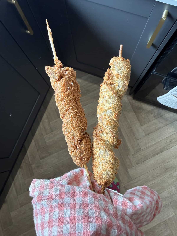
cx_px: 88
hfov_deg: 56.8
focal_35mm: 24
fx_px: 164
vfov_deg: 71.6
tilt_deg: -75.8
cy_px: 118
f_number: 2.2
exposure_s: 1/100
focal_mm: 2.22
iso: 100
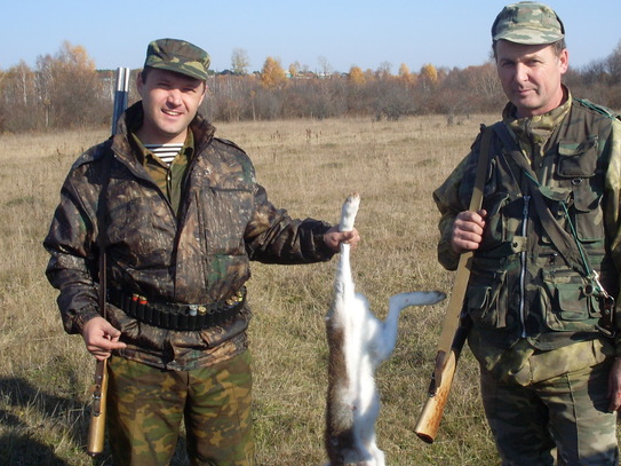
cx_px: 356
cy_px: 233
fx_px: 879
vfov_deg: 29.7
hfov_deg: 38.8
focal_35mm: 49
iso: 80
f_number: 8.4
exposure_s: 1/180
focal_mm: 6.3
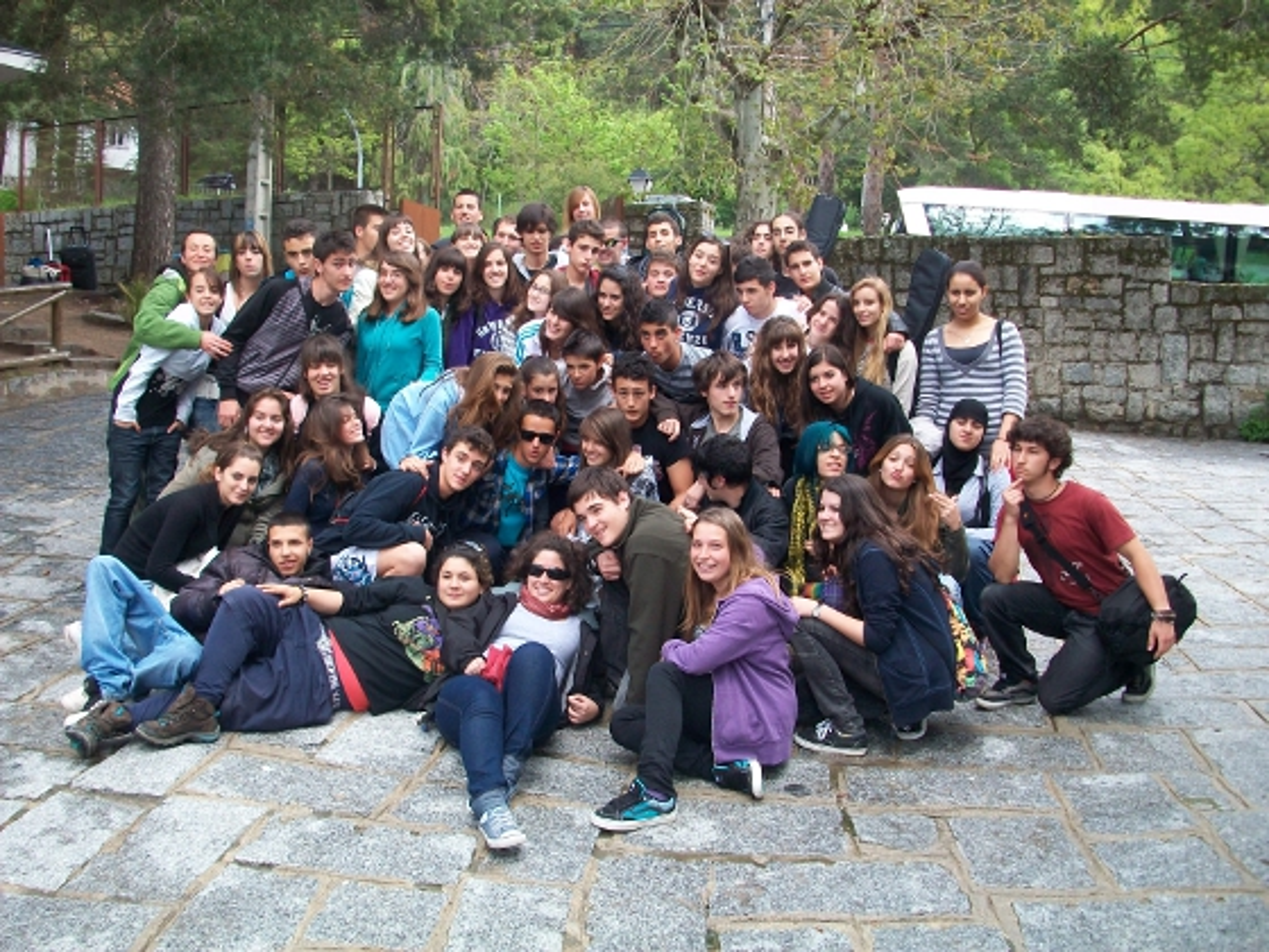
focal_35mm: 34
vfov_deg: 41.8
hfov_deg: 54.0
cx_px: 634
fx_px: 1246
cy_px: 476
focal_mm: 5.7
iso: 80
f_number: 2.8
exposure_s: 1/125
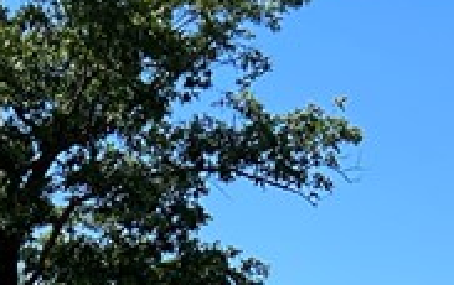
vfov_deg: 7.3
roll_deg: -0.7
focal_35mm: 154
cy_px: 919
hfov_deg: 13.2
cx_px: -97
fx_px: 1908
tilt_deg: -9.9
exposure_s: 1/2841
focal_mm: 5.7
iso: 50
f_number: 1.5
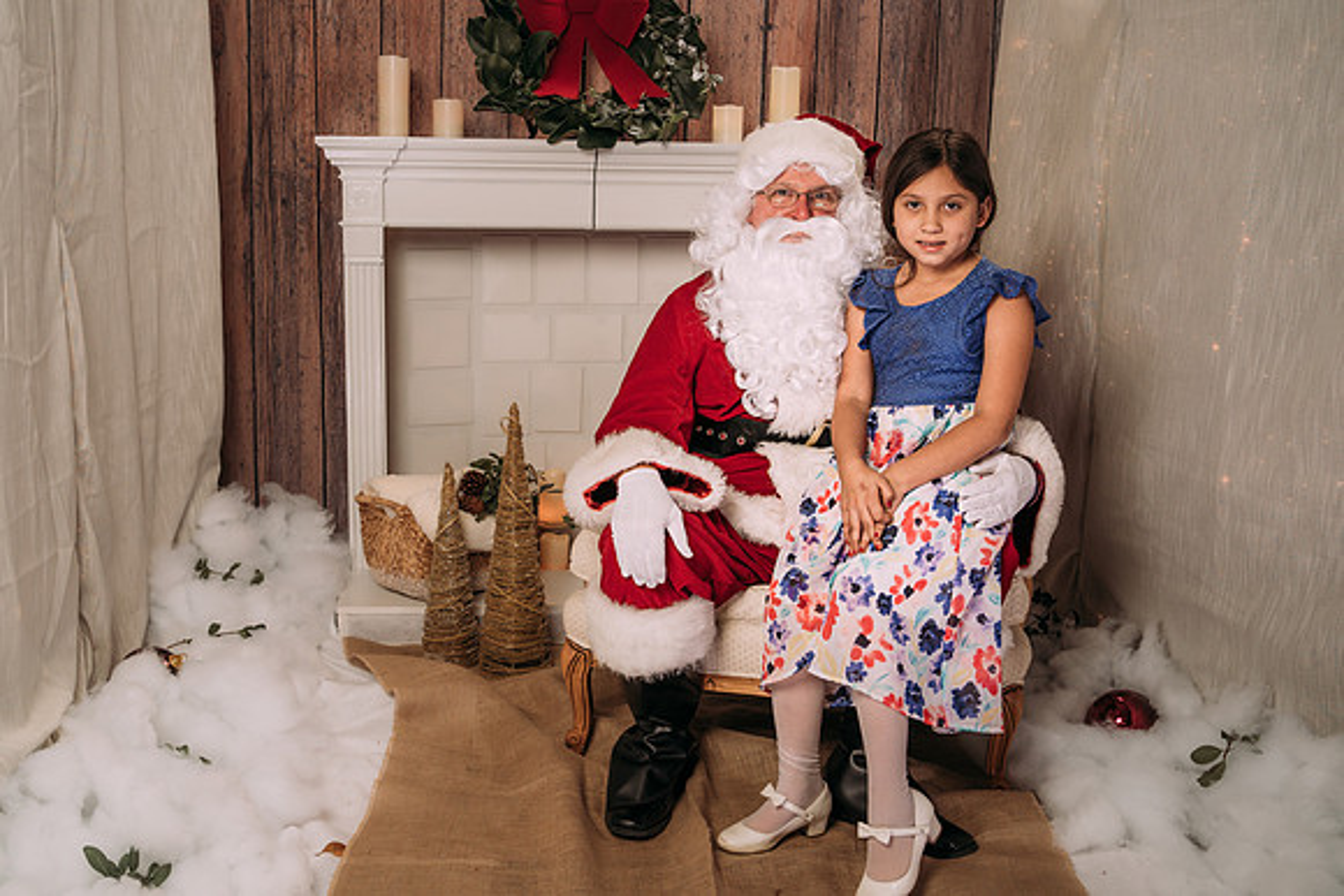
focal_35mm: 39
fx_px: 1475
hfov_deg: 48.9
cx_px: 605
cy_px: 470
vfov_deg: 33.8
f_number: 6.3
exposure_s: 1/100
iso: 100
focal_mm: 35
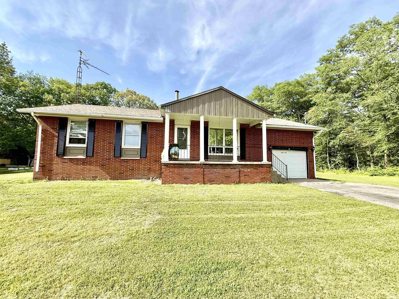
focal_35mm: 14
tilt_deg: +4.8
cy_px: 150
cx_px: 200
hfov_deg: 102.1
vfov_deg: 85.7
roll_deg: -0.8
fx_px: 161
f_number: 2.2
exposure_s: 1/853
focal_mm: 2.22
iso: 50
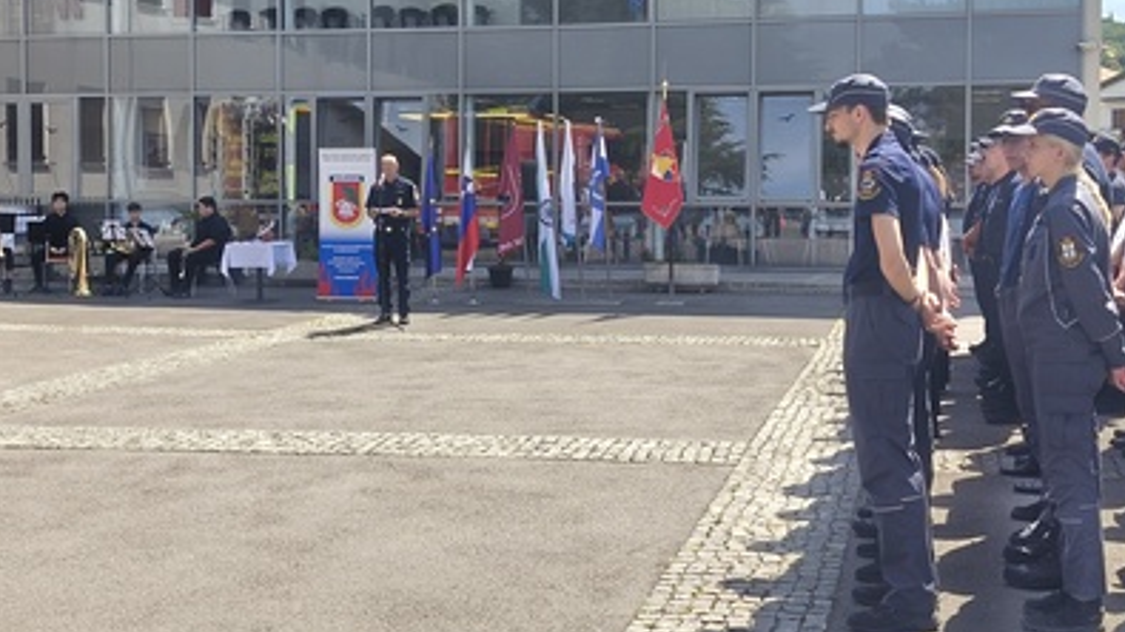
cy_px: 236
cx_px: 584
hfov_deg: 44.6
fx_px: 1372
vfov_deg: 25.9
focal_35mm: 46
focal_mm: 6.18
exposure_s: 1/217
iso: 50
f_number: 1.65
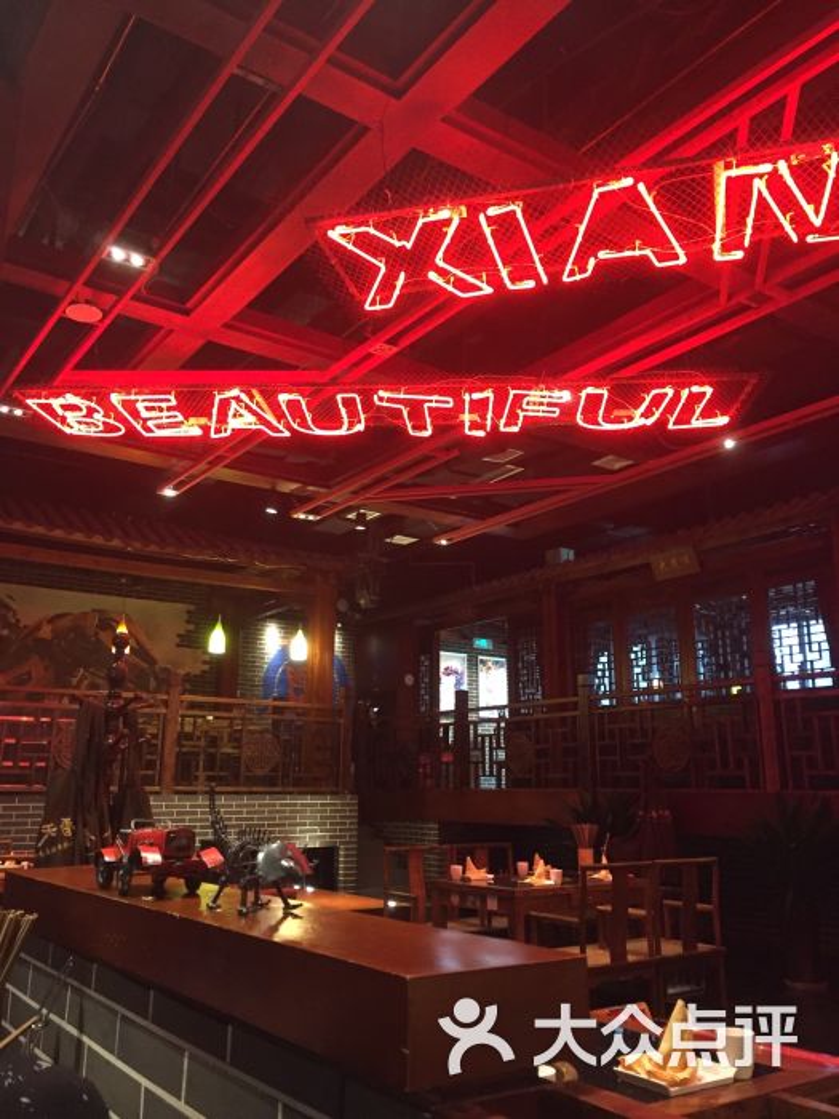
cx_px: 420
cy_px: 560
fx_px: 937
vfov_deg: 61.7
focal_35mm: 29
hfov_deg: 48.2
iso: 250
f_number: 2.2
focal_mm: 4.15
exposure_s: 1/20
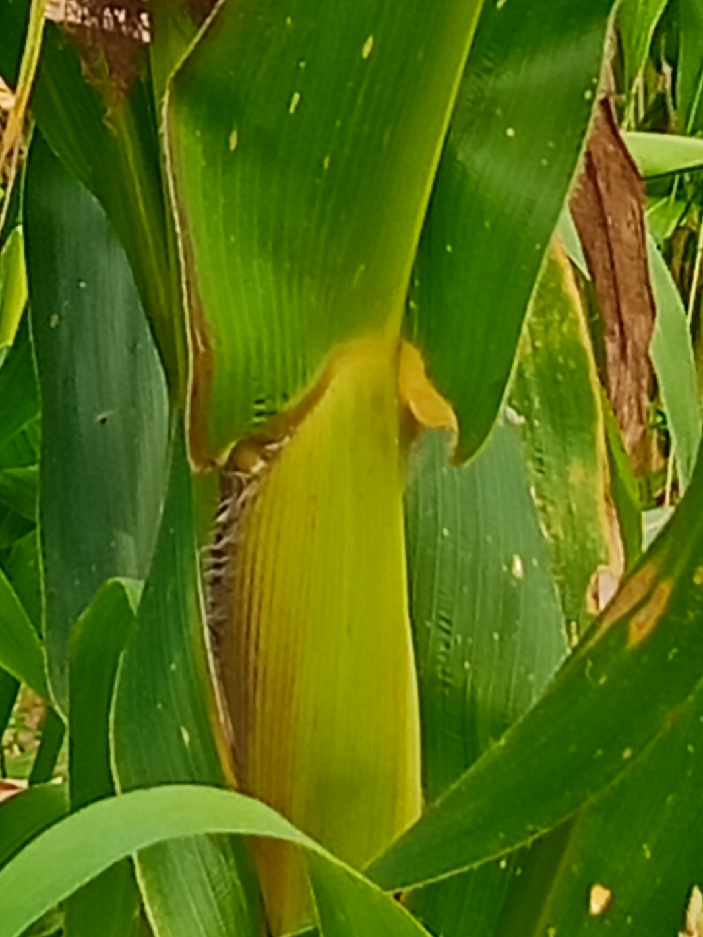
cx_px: 212
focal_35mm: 219
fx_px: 5929
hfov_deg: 6.8
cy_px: -377
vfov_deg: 8.9
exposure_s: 1/749
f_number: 1.8
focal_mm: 3.98
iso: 50
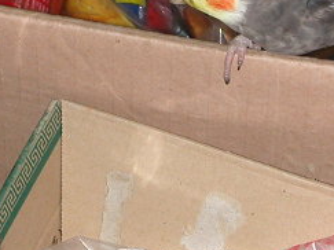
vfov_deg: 6.9
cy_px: 113
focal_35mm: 216
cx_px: 137
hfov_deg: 9.2
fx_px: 2083
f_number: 4.1
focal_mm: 12.5
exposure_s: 1/59.9
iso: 110
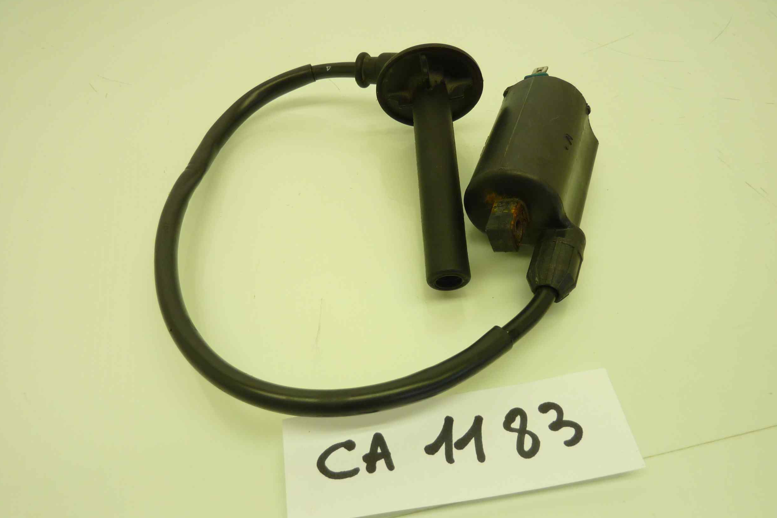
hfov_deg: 67.4
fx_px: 583
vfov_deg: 47.9
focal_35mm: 27
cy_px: 284
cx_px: 397
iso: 80
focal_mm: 4.1
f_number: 3.3
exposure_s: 1/30
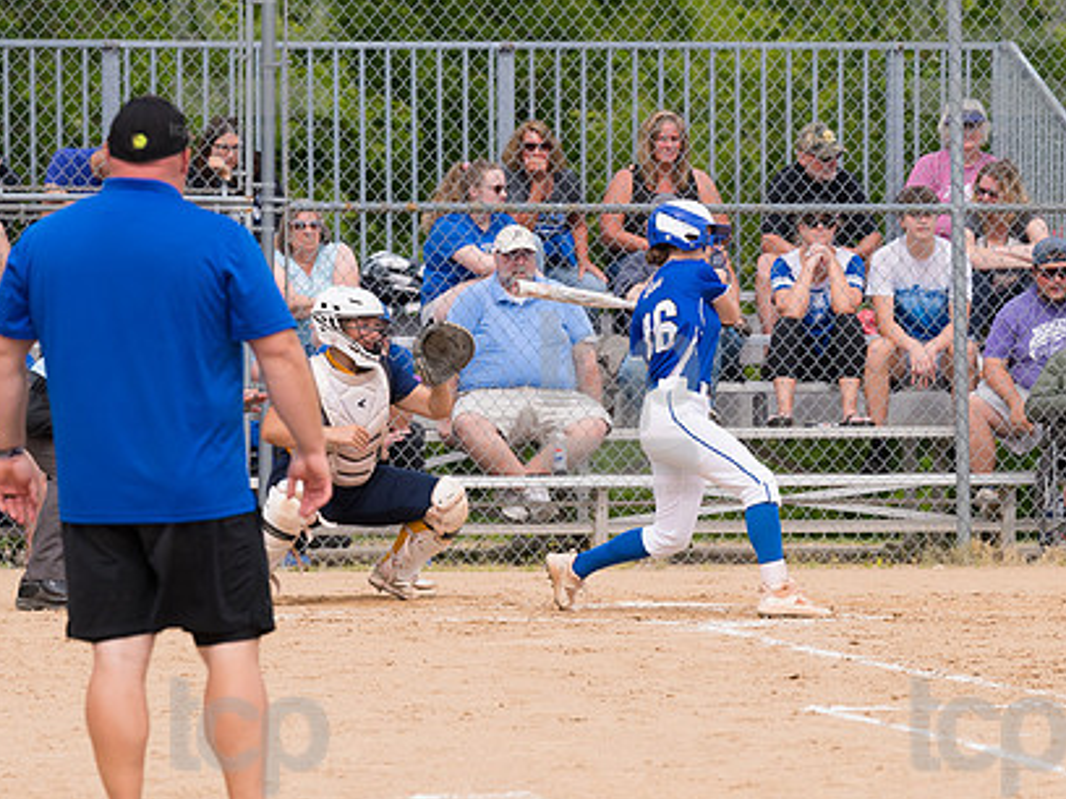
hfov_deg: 4.8
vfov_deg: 3.6
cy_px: 405
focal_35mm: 410
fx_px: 12626
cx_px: 619
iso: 320
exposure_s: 1/1600
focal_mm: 200
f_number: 5.6
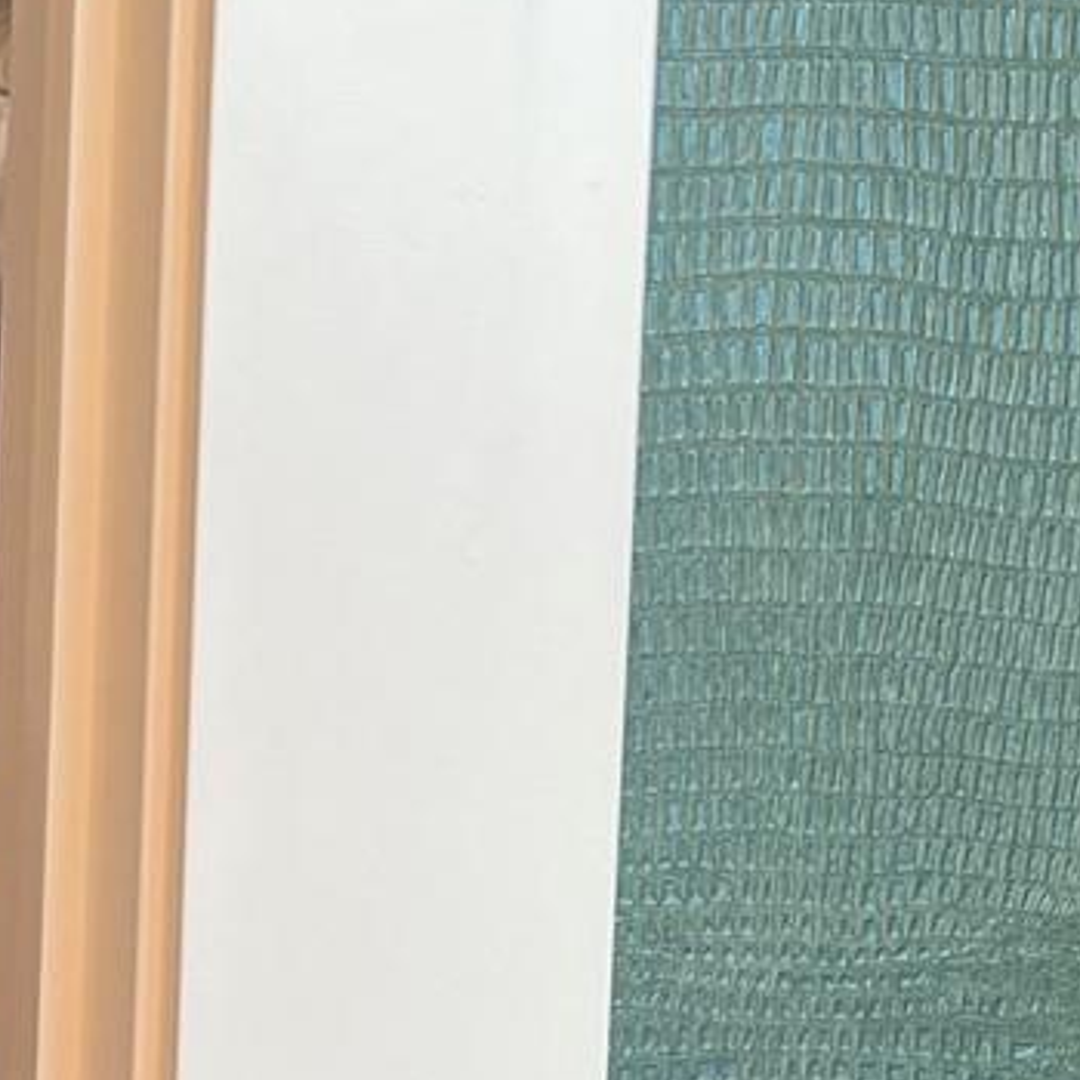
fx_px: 3565
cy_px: -15
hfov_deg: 15.9
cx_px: -528
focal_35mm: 101
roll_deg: -2.5
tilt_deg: -4.3
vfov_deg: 16.8
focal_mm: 5.1
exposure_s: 1/120
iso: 125
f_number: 1.6
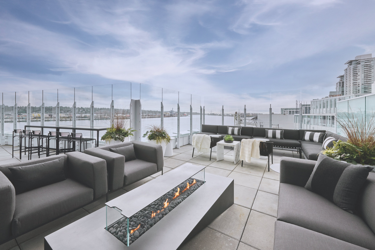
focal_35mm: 14
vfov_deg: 81.2
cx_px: 188
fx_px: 146
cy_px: 125
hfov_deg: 104.3
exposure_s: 1/30
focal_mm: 14
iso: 100
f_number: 13
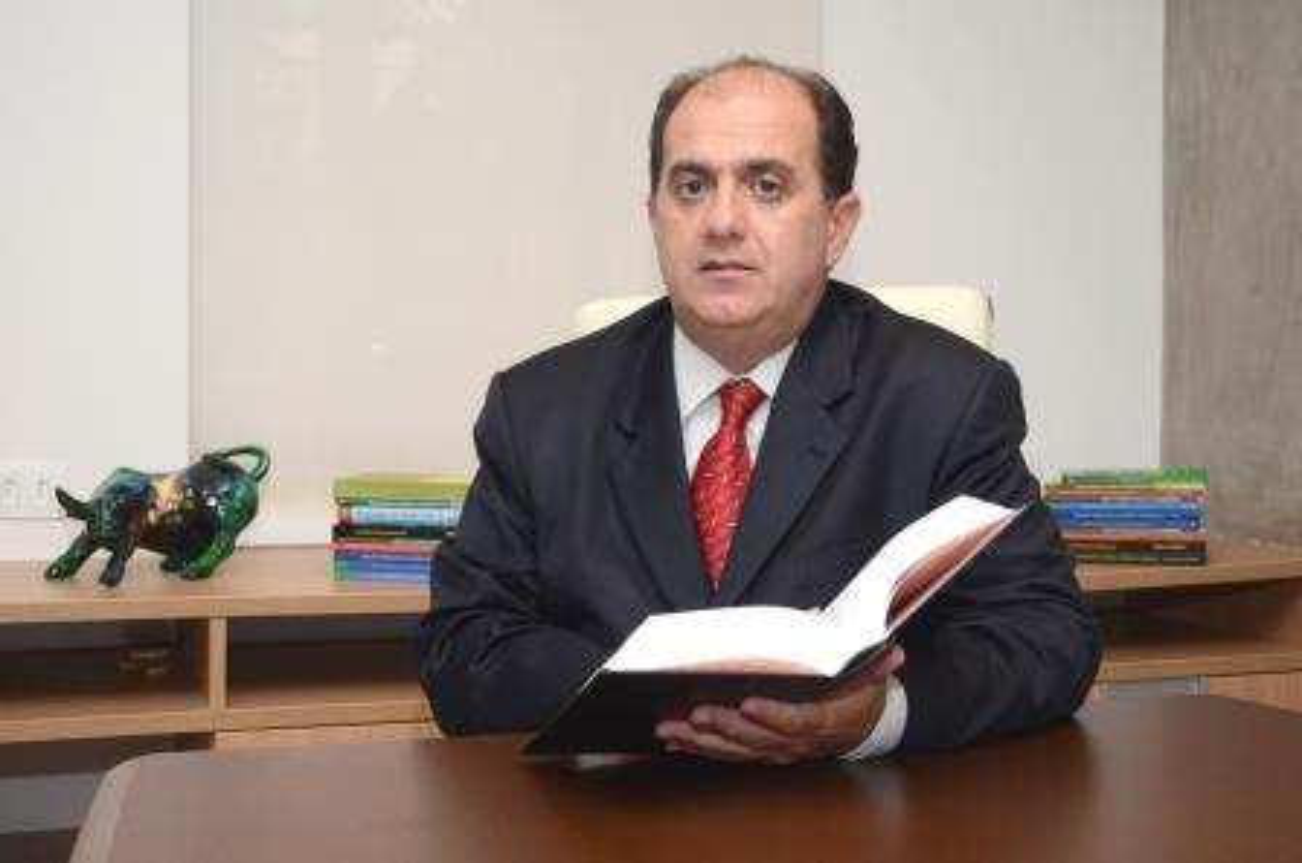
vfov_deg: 26.4
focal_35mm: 51
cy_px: 432
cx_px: 651
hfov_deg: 38.9
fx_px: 1841
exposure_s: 1/160
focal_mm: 34
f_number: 5.6
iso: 640
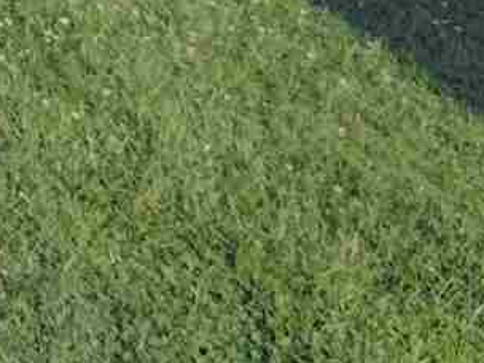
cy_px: -626
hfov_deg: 9.5
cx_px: -731
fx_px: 2545
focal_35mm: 182
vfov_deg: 7.4
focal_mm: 4.71
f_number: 1.7
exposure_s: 1/1899
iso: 100
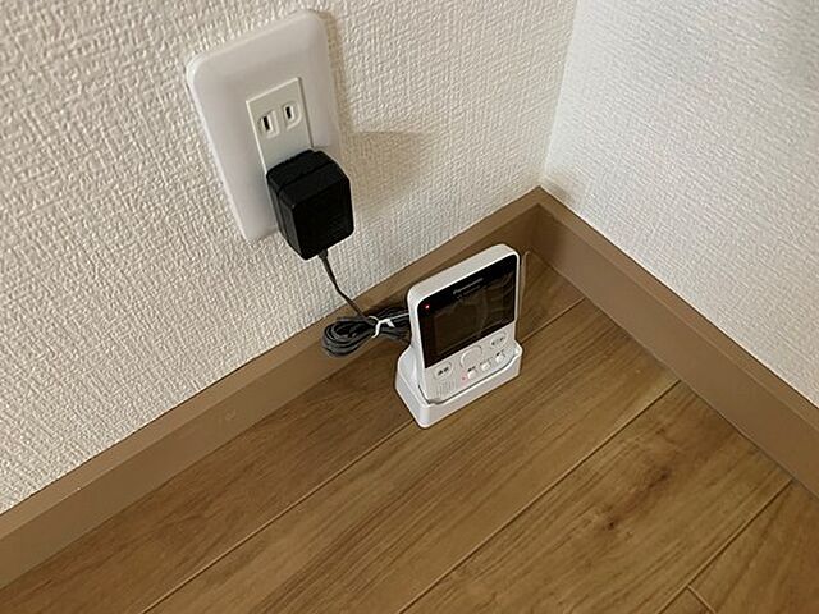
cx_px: 410
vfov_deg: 53.1
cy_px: 307
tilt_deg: -55.6
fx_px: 615
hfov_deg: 67.3
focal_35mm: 26
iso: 400
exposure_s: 1/37
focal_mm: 4.25
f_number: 1.8
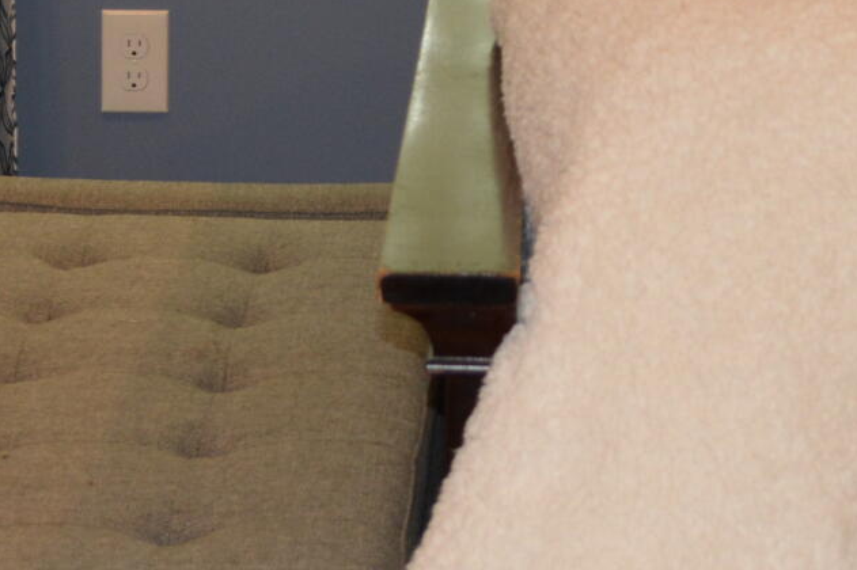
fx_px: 3735
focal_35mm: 157
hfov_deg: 13.0
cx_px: 728
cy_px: -364
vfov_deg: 8.5
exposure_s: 1/80
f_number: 3.8
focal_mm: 22
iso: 400
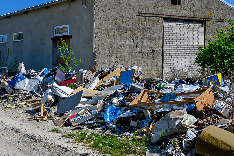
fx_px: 333
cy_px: 98
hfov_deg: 38.5
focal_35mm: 51
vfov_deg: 26.3
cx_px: 87
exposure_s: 1/1000
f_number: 9
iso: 200
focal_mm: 20.5
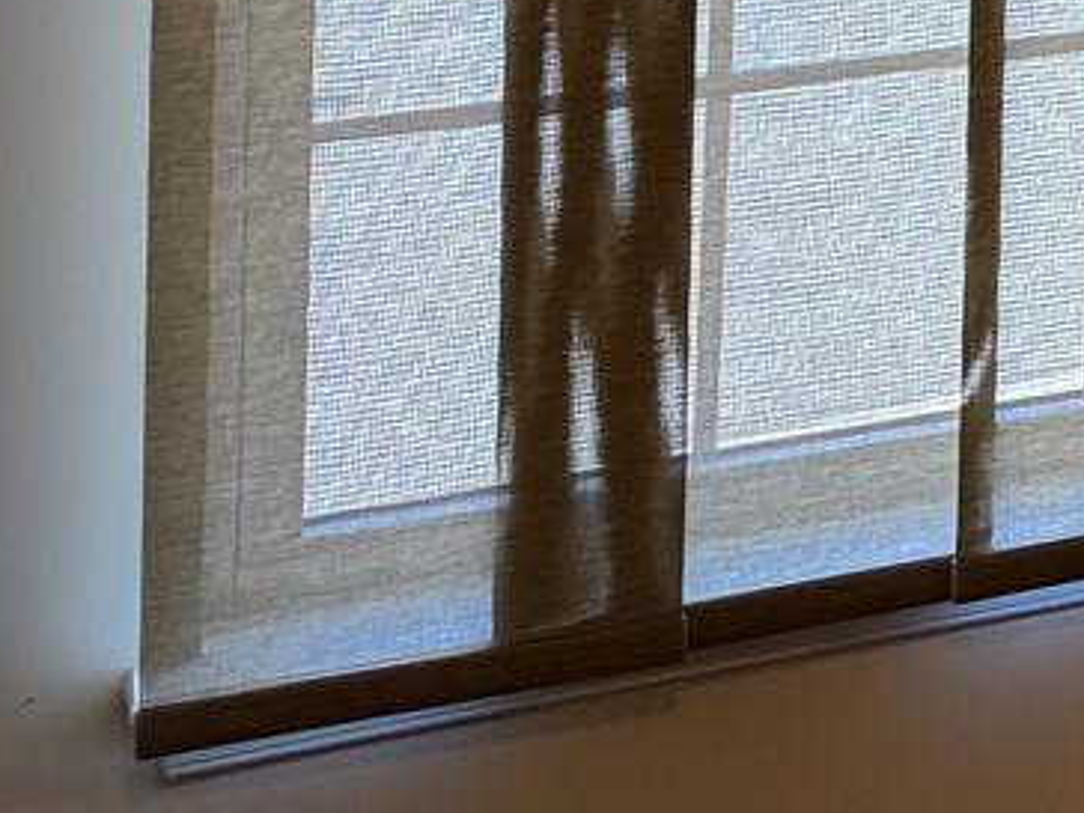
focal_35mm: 135
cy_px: -1093
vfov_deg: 9.8
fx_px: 4228
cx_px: 3017
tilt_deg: -1.9
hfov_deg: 10.9
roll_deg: -3.0
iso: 125
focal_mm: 6.76
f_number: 1.78
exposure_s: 1/60
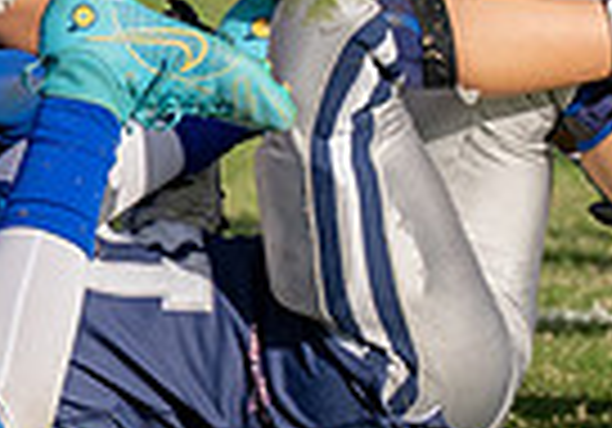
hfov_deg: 1.4
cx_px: 38
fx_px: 25034
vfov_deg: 1.0
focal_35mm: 1451
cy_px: -298
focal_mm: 200
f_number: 2.8
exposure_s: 1/2000
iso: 100
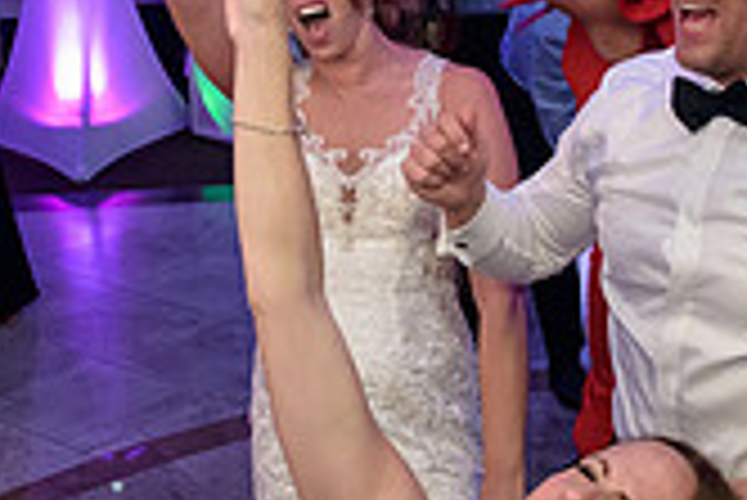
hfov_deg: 24.2
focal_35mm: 84
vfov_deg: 16.1
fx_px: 1744
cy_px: 70
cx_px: 423
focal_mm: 24
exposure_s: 1/125
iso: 3200
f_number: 3.2
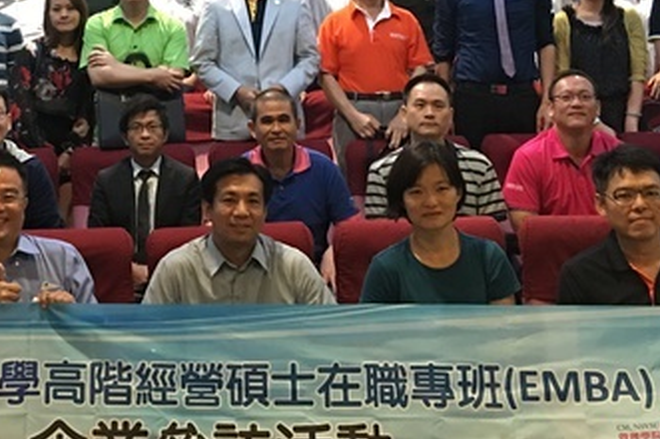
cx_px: 150
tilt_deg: +1.8
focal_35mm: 73
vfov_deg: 18.4
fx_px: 1337
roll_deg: +0.6
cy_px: 64
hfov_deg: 27.3
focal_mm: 4.15
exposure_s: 1/4
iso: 64
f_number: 2.2
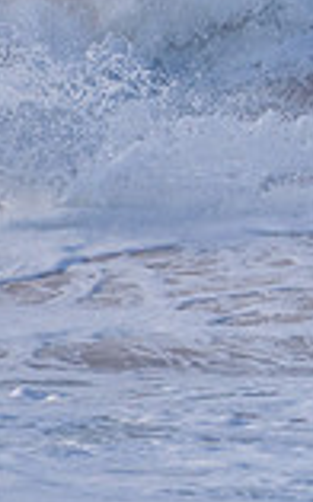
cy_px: 66
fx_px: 38483
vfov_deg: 0.7
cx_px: 840
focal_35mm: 2817
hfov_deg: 0.5
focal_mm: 500
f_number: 5.6
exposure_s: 1/2000
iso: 280
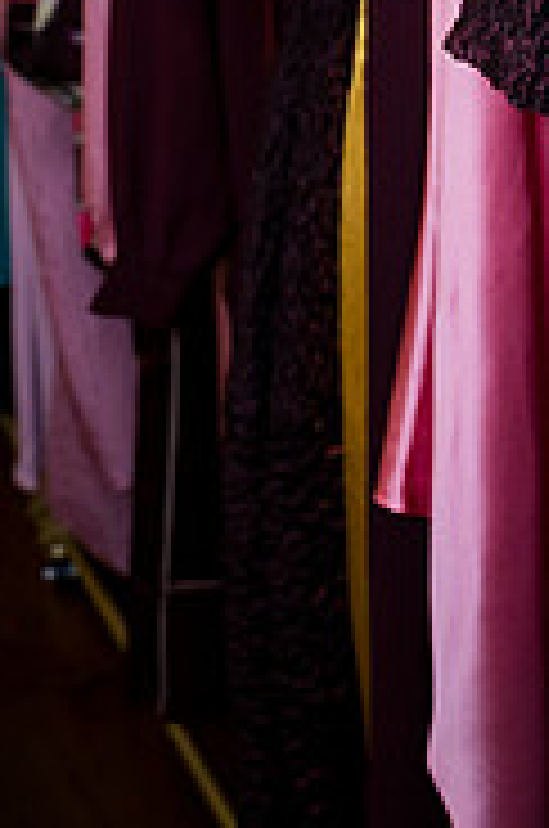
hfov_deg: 17.2
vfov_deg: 24.2
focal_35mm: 77
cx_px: 562
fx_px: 1773
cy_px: -135
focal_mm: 31.5
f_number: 4
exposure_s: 1/100
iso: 1250
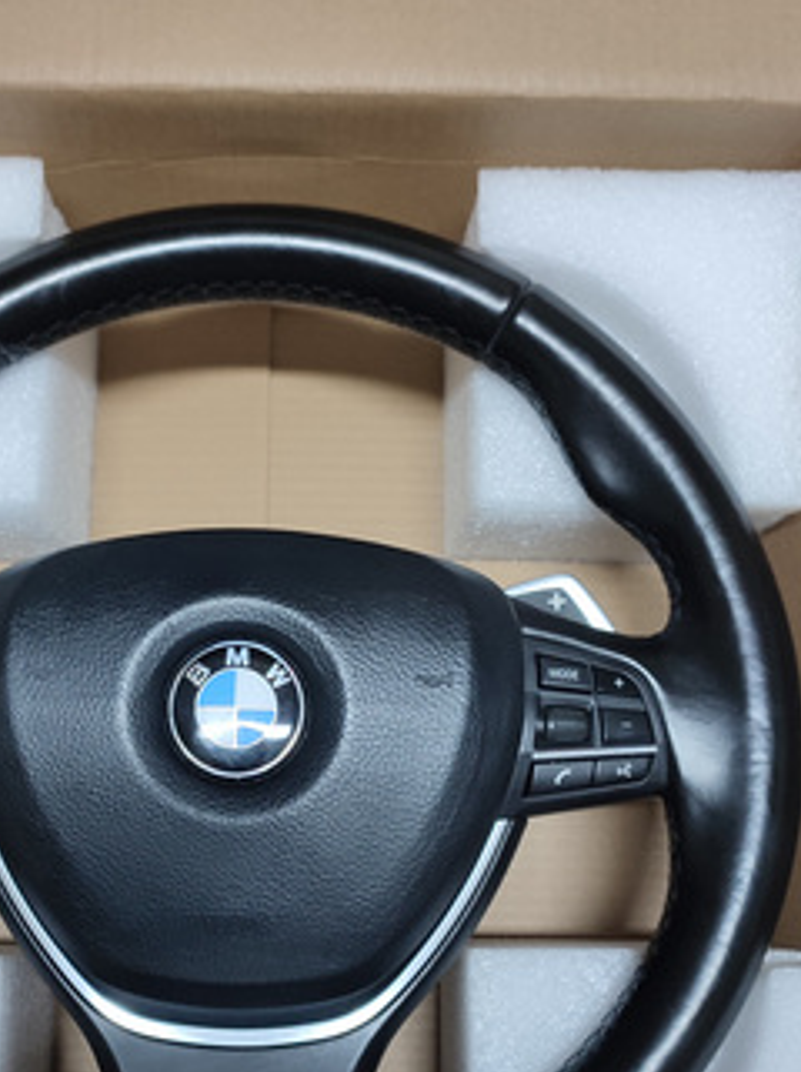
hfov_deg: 36.4
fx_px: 1206
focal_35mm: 39
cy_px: 688
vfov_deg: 47.4
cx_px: 279
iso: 543
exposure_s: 1/20
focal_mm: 6.04
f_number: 1.9
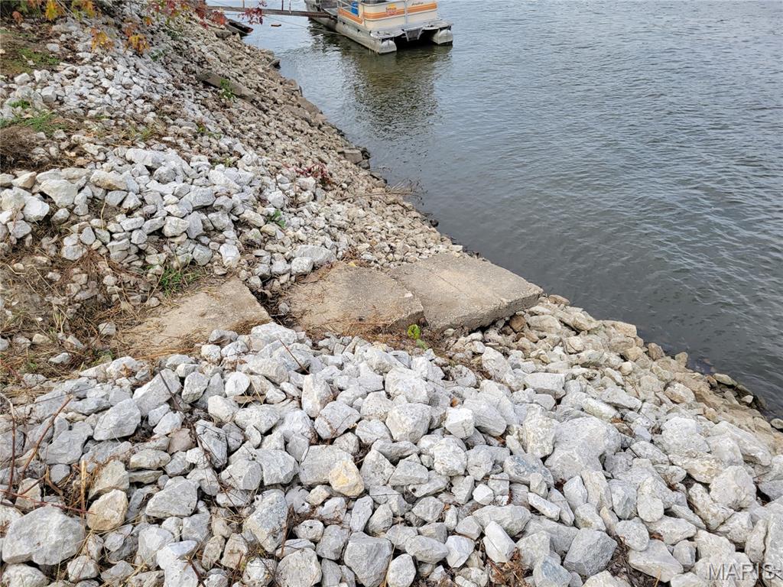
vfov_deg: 53.1
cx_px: 392
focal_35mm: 26
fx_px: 588
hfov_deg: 67.3
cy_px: 294
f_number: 1.8
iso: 40
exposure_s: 1/717
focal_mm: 5.4
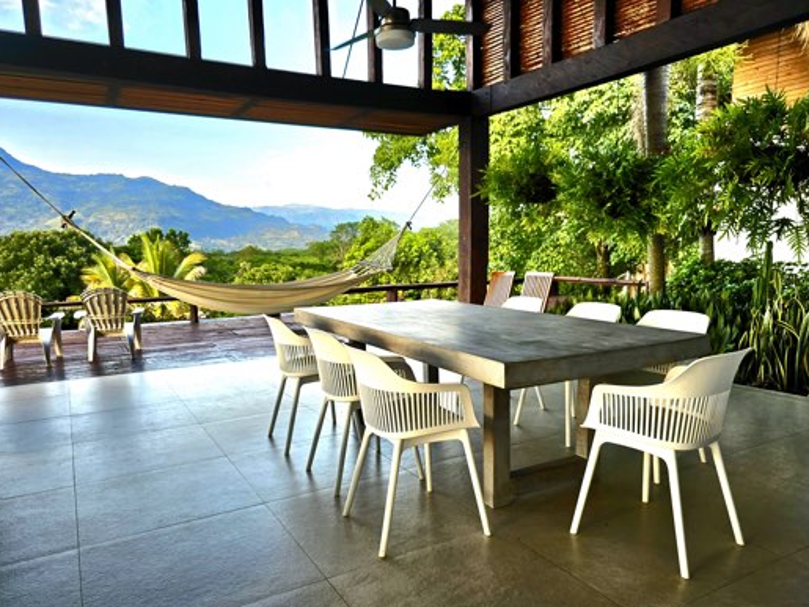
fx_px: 584
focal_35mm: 25
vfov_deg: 54.8
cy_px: 329
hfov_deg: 69.4
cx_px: 407
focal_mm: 6.3
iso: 32
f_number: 1.7
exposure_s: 1/182
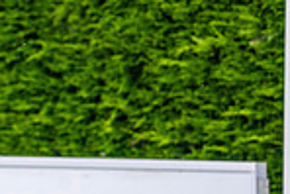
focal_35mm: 1173
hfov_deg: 1.8
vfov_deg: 1.2
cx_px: -169
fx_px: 9458
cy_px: 224
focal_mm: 300
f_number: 5
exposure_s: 1/1000
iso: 200
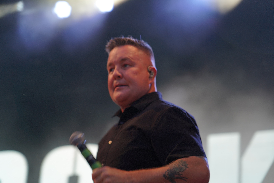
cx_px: 137
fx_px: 799
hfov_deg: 19.5
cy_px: 92
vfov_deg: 13.0
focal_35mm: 105
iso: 500
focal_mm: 105
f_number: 4
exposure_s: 1/160
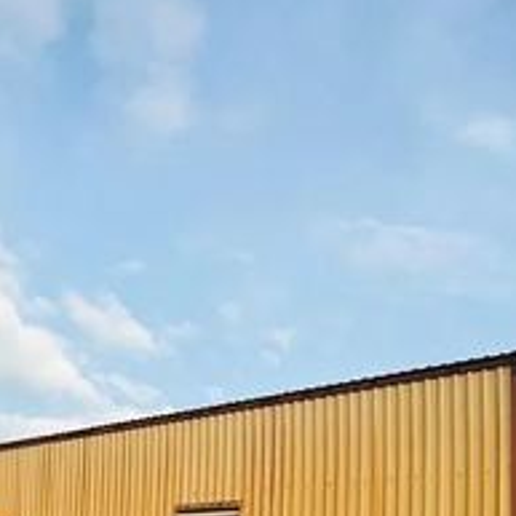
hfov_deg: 40.8
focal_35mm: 41
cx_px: 211
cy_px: 532
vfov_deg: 36.2
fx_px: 691
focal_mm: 2.22
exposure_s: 1/1277
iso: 40
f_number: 2.2
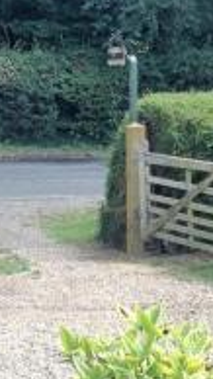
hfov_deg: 11.1
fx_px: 1085
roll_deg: +2.9
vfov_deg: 19.7
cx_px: 7
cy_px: 93
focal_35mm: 108
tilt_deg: -5.1
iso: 50
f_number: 2.4
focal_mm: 4.12
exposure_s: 1/303
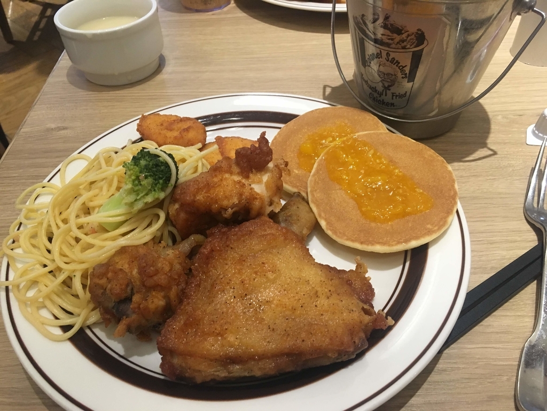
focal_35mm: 29
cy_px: 206
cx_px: 274
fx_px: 458
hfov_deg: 61.7
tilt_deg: -45.2
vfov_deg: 48.2
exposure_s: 1/30
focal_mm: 4.15
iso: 125
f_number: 2.2
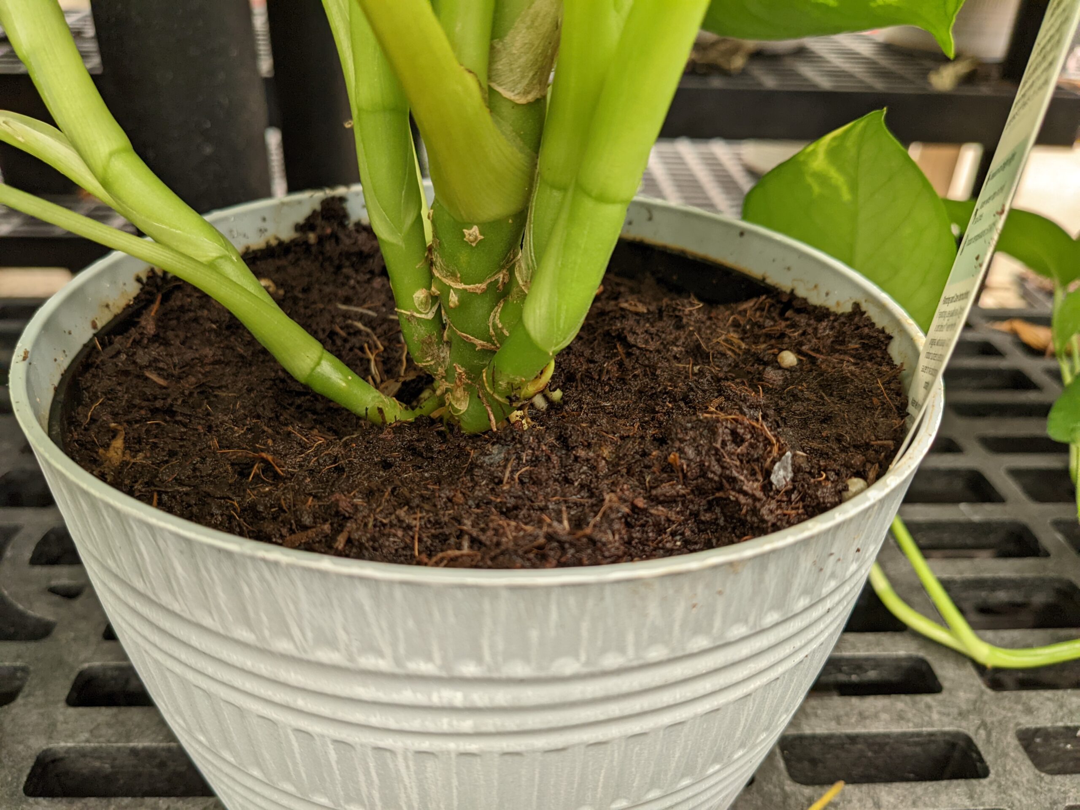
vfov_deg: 51.4
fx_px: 842
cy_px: 405
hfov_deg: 65.3
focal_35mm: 27
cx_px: 540
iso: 145
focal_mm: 4.38
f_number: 1.73
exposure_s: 1/137
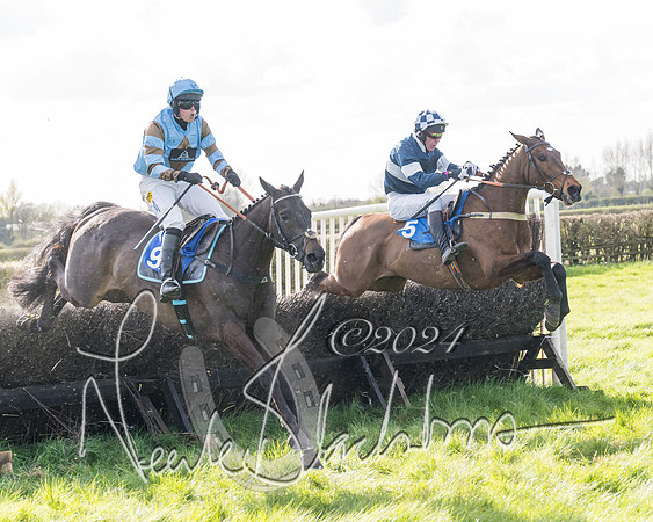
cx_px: 326
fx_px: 2359
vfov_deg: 12.6
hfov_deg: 15.8
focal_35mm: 122
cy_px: 257
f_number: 4
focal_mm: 70
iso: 400
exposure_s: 1/1600
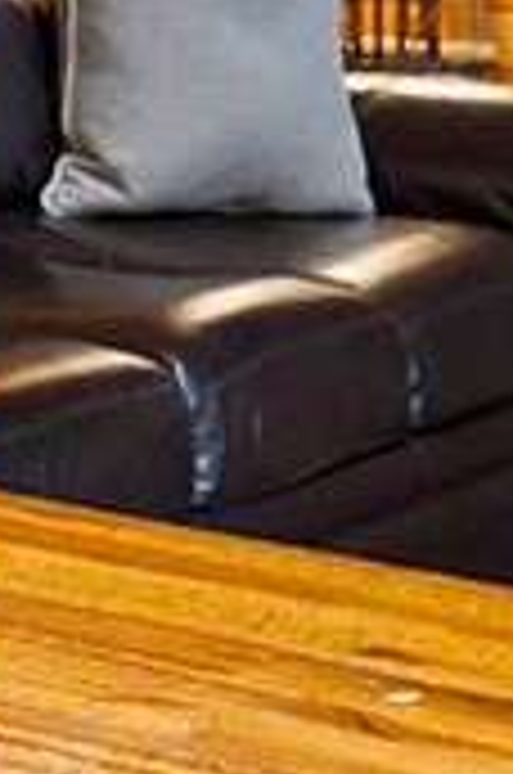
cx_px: -1598
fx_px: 3562
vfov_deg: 11.9
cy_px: -344
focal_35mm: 166
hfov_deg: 6.5
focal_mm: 14
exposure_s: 1/50
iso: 640
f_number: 5
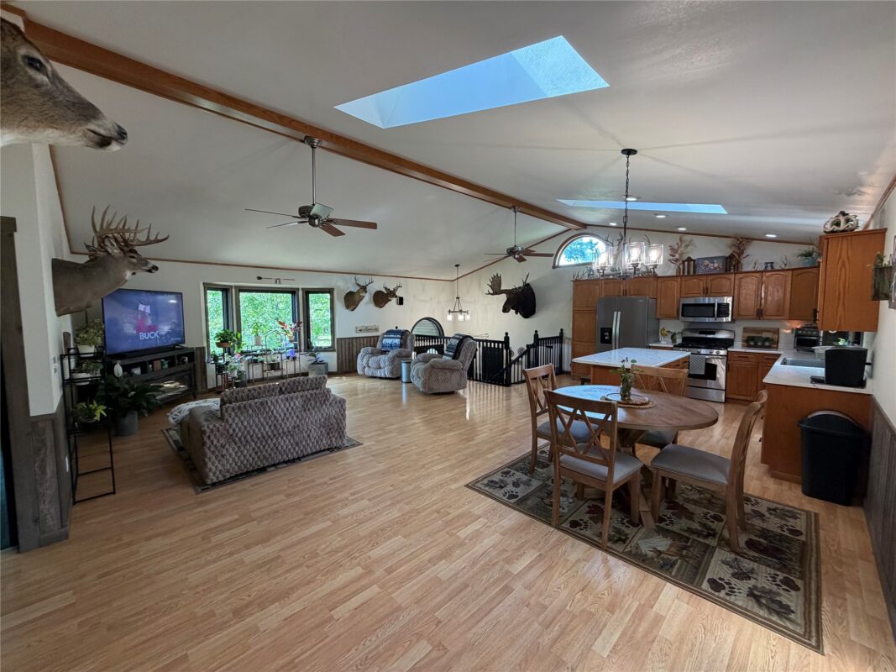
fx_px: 362
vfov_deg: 85.7
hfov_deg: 102.1
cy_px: 336
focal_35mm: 14
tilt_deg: -2.5
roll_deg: +1.0
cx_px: 448
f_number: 2.2
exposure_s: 1/60
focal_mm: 2.22
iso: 200
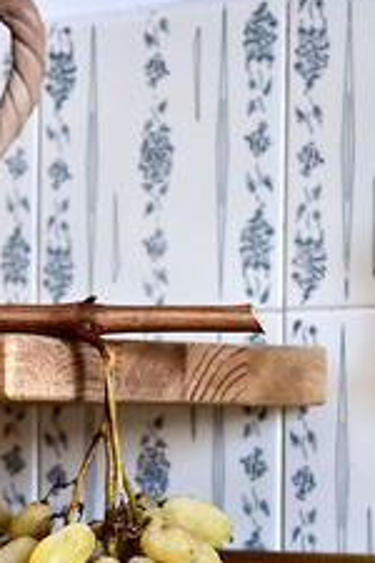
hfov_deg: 7.9
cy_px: 613
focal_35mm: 172
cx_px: -70
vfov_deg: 11.8
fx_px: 2693
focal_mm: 43
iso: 1100
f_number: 6.3
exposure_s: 1/80
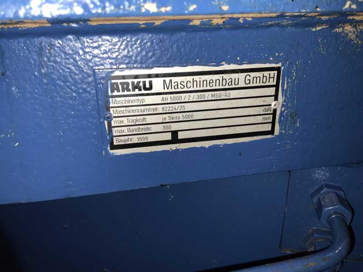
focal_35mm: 29
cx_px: 182
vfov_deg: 48.2
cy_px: 136
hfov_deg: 61.7
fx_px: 304
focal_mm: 3
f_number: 1.8
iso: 20
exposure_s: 1/60
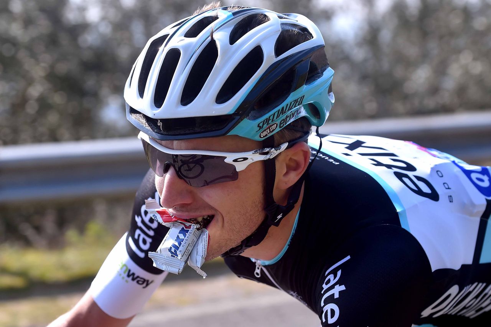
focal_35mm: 92
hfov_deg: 22.2
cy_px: 164
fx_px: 1254
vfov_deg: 14.8
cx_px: 246
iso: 320
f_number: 6.3
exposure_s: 1/800
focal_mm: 92
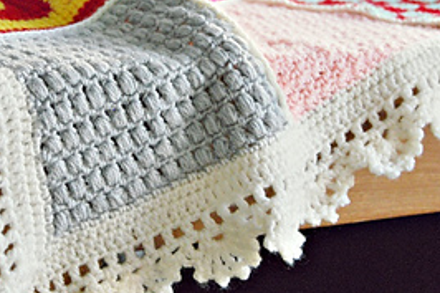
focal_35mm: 127
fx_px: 1550
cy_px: 111
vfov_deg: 10.8
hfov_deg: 16.1
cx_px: 132
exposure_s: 1/30
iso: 560
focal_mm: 45
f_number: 5.3
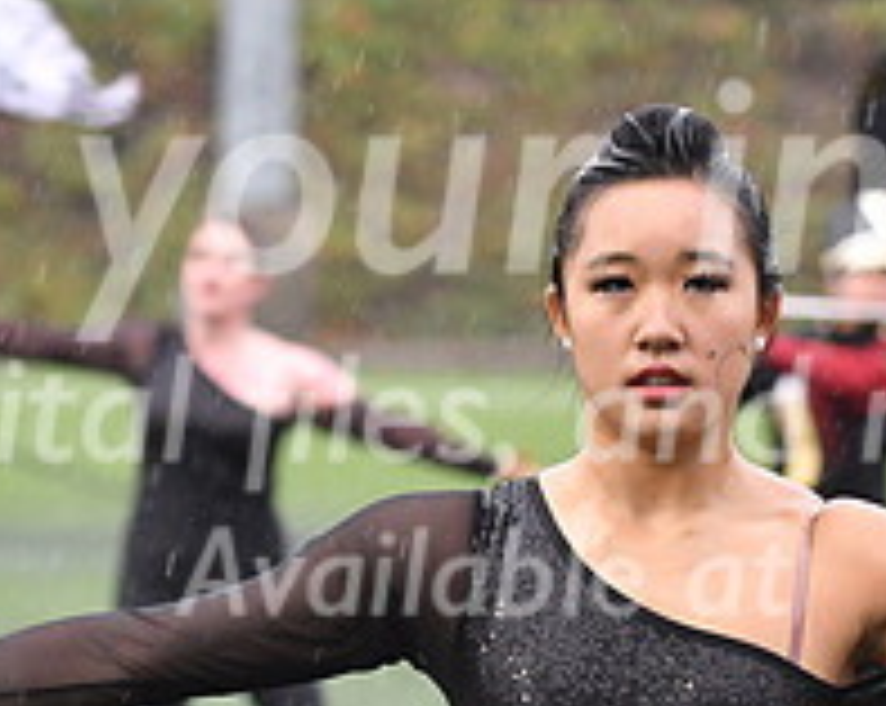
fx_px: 12620
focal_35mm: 482
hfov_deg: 4.0
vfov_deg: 3.2
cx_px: 486
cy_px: 650
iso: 1000
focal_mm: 116
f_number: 4
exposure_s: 1/400
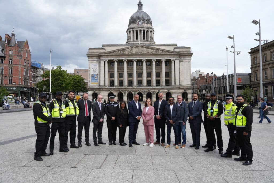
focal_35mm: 26
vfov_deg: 49.6
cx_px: 137
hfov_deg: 69.4
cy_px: 92
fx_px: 198
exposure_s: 1/500
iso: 100
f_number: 4.5
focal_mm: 26
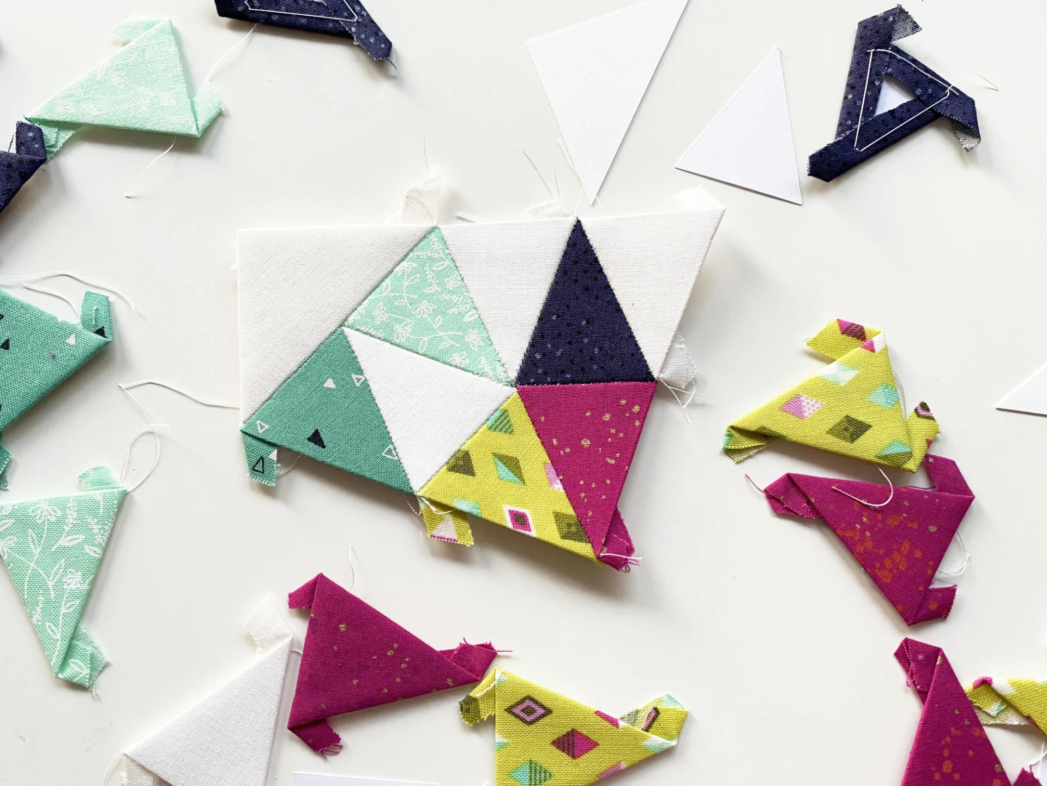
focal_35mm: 26
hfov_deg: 67.3
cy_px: 393
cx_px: 524
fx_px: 786
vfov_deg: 53.1
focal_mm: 4.2
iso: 200
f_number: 1.8
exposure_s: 1/60
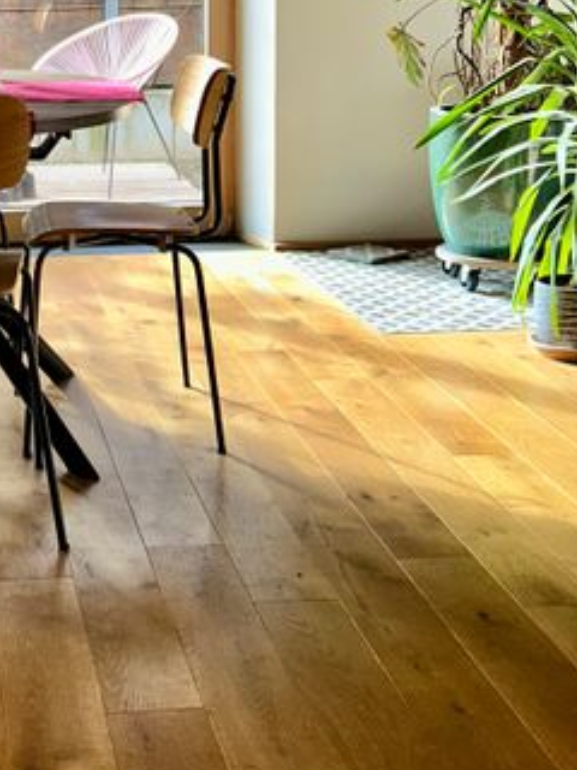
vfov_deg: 29.1
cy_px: 149
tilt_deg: -7.6
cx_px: 41
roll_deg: -0.1
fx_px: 1445
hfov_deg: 22.0
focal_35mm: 65
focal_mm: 5.7
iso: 32
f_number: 1.5
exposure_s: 1/121
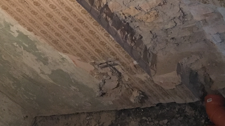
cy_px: 18
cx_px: 91
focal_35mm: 65
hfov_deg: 32.3
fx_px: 388
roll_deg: +42.7
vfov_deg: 18.3
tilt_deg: -30.4
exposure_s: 1/17
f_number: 2.2
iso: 320
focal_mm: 4.15
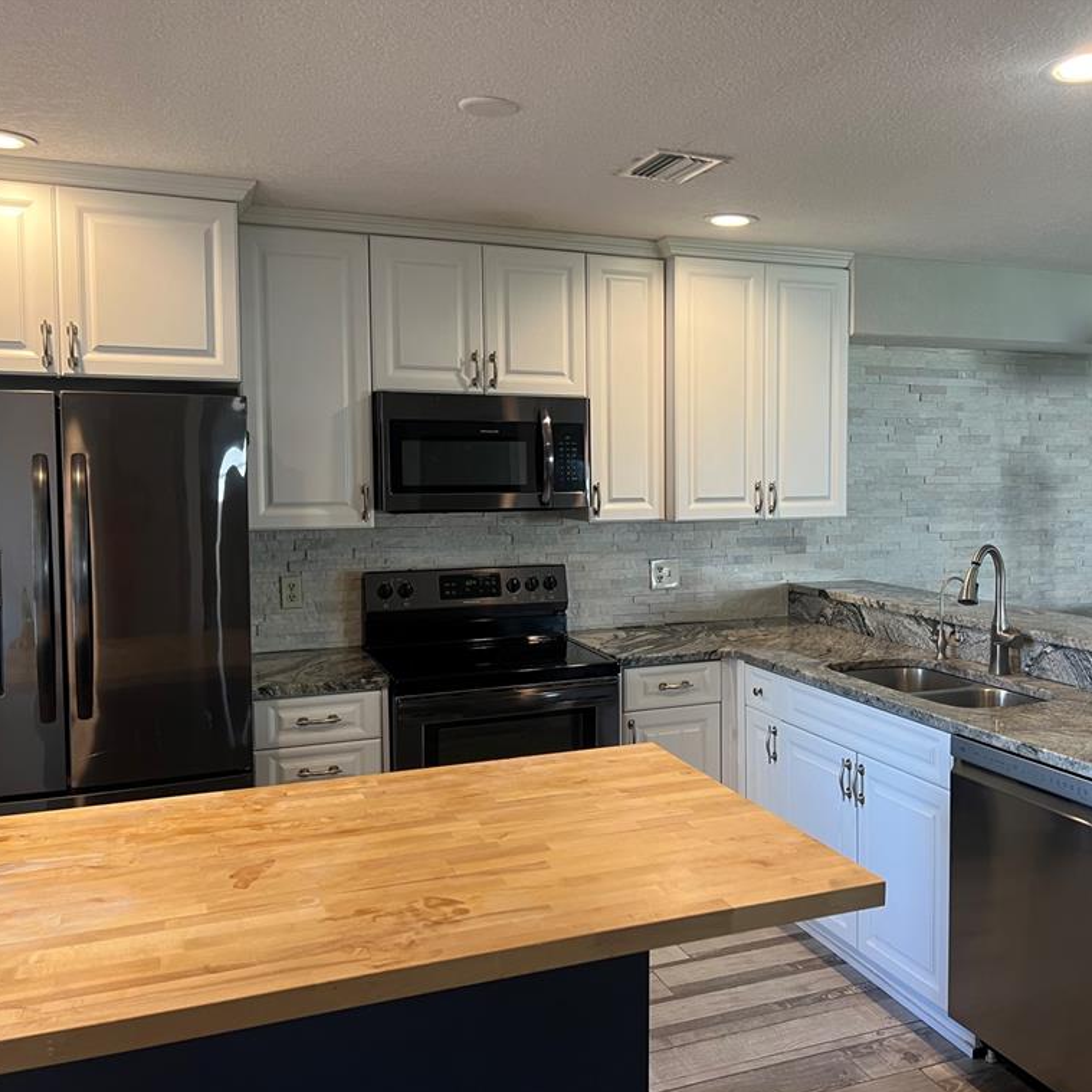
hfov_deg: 52.2
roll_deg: -0.6
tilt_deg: -1.8
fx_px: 1106
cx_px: 659
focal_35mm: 31
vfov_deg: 52.5
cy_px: 545
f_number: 1.5
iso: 100
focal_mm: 5.7
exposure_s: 1/60
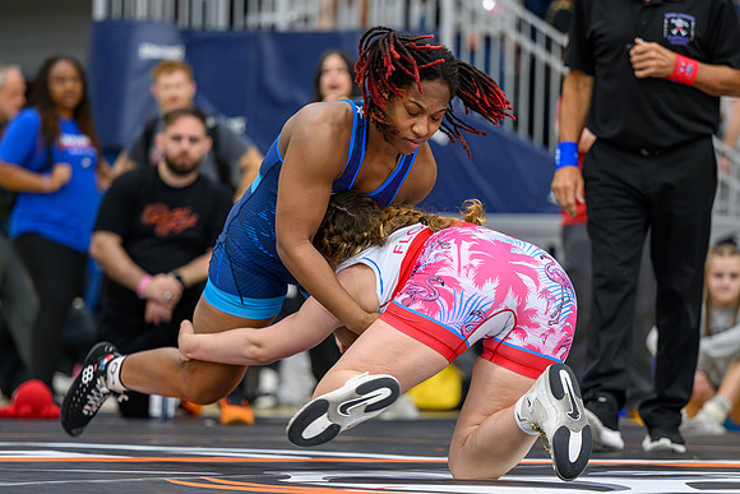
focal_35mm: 182
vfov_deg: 7.6
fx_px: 3732
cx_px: 388
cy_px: 275
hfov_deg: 11.3
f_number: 2.8
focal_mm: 125
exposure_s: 1/800
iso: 3200
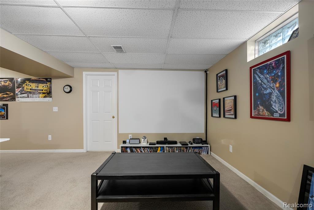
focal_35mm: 16
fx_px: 140
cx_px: 157
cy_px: 105
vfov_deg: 73.8
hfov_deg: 96.7
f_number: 4
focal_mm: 16
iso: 100
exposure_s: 2
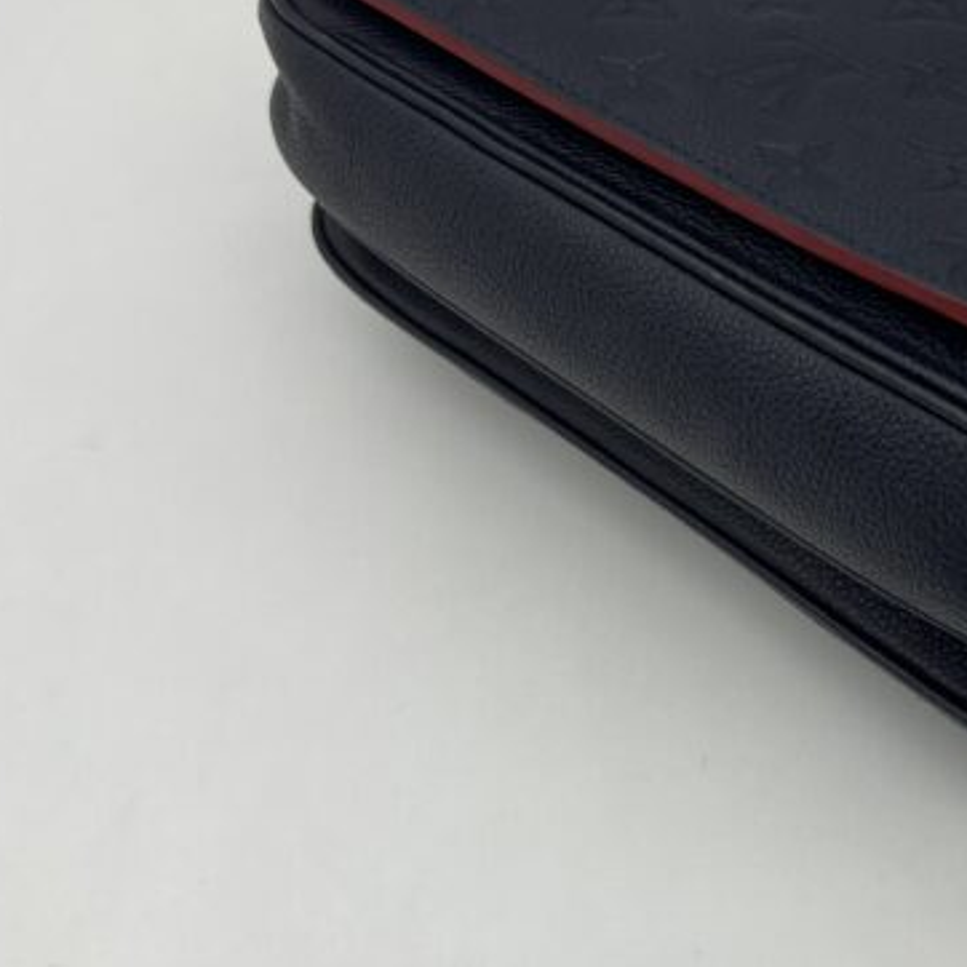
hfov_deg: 25.5
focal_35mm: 65
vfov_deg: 26.2
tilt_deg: -48.0
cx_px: 903
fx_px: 2054
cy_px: 248
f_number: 1.5
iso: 50
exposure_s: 1/308
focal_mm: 5.7
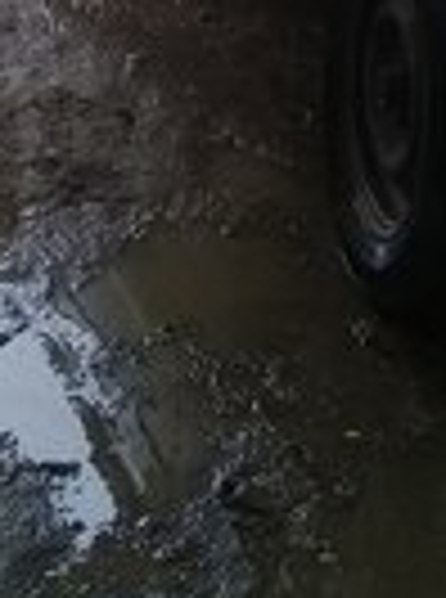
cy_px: -333
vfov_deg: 15.5
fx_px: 2002
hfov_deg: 12.7
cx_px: 243
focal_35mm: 116
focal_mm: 3.3
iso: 50
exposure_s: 1/114
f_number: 2.2
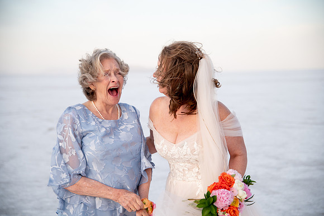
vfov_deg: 17.0
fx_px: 723
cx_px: 162
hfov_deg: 25.2
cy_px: 108
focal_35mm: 80
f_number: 4
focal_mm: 78
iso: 200
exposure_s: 1/320
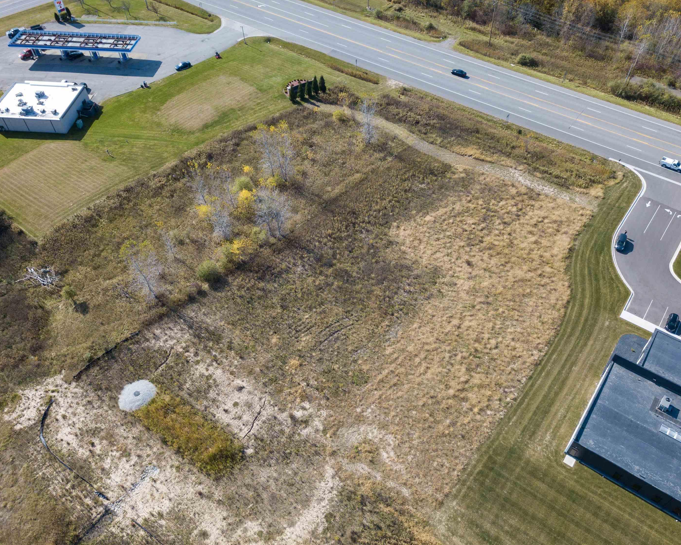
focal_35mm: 28
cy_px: 278
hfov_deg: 62.1
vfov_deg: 51.5
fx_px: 564
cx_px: 374
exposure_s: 1/640
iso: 100
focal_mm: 4.73
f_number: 2.2
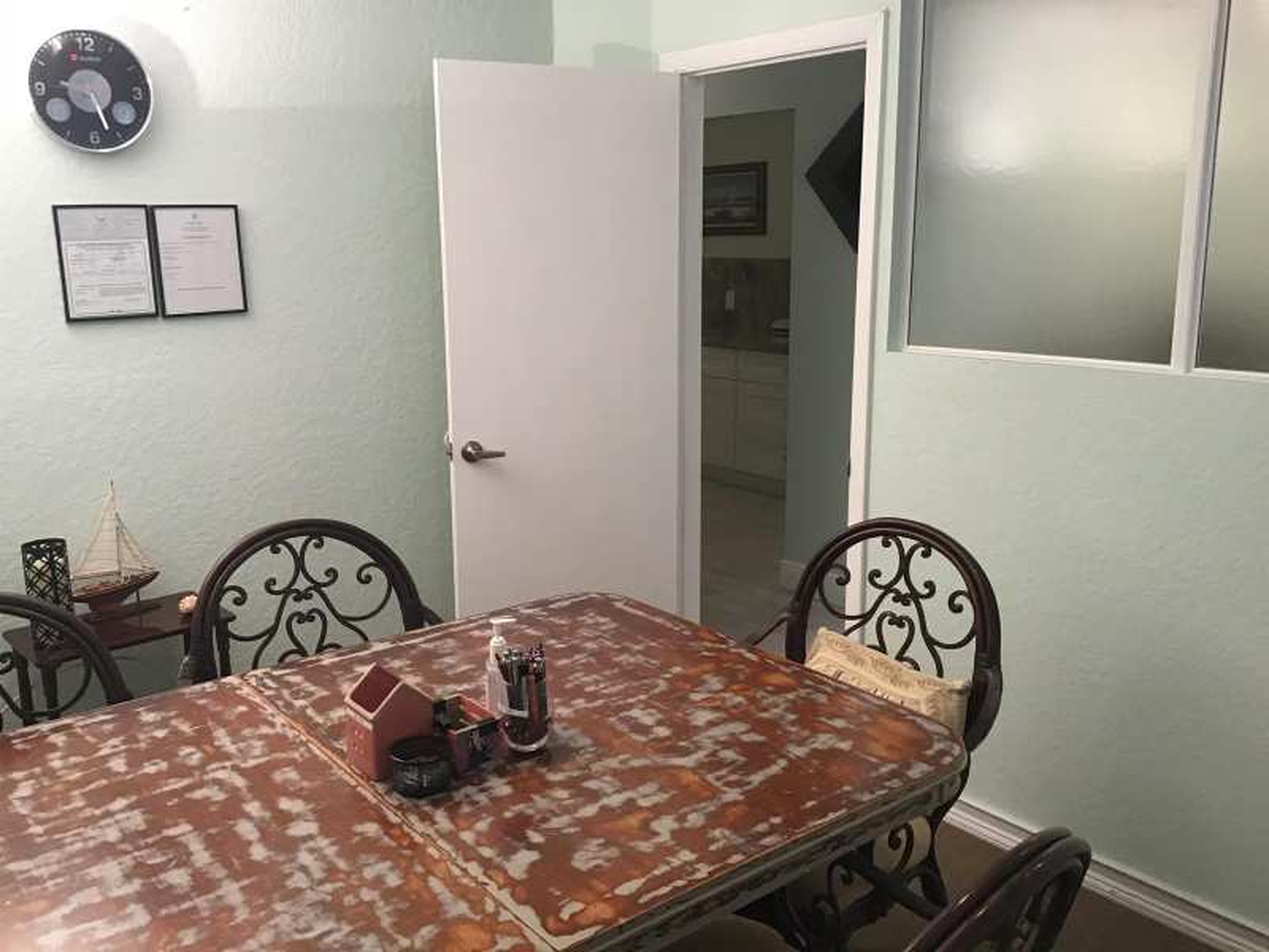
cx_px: 634
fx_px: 1136
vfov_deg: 45.4
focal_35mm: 31
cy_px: 476
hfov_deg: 58.4
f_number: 2.4
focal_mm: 3.3
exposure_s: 1/30
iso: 64
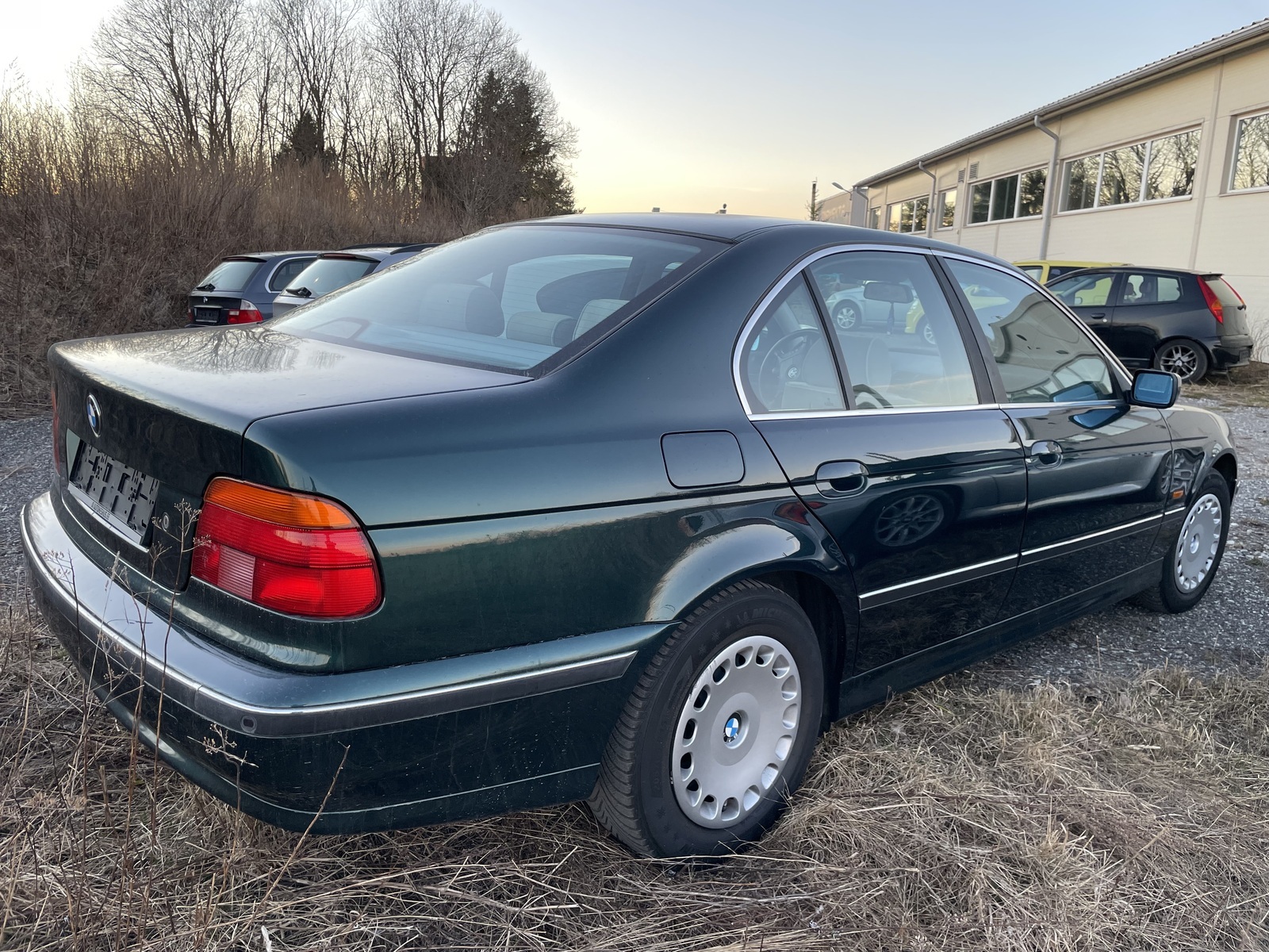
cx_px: 634
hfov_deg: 67.3
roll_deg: -2.1
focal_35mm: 26
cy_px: 476
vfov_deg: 53.1
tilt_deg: -12.1
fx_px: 953
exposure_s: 1/121
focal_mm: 4.2
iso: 80
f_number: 1.6
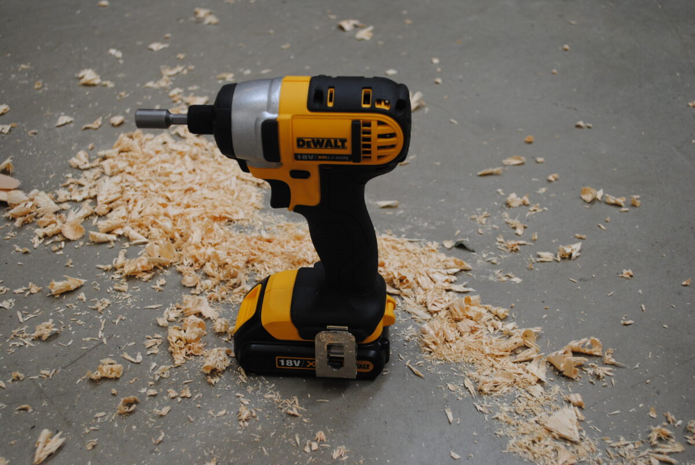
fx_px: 928
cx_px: 348
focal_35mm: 48
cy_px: 232
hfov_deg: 41.1
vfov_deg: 28.1
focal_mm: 32
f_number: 4.8
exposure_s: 1/100
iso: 200
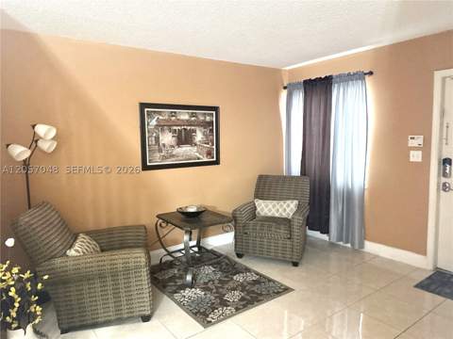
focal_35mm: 24
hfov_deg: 71.6
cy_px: 170
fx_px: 314
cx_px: 226
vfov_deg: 56.8
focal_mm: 6.76
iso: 1600
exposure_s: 1/30
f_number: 1.78
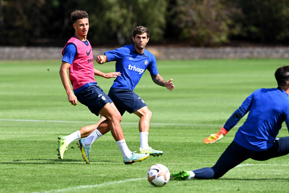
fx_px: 3211
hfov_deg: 5.2
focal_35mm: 400
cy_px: 96
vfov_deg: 3.4
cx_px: 144
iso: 640
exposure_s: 1/2000
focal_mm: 400
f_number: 5.6
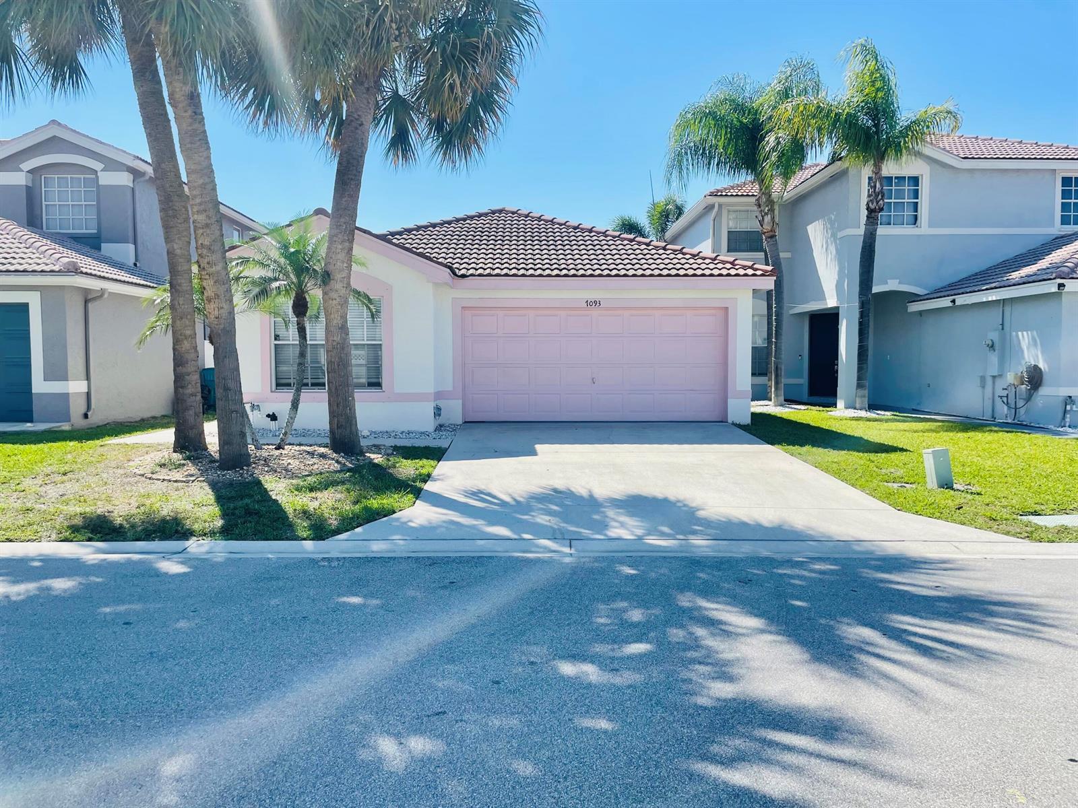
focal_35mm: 26
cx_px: 539
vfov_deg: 53.1
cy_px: 404
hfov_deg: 67.3
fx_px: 810
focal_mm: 4.2
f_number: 1.6
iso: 32
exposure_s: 1/3300
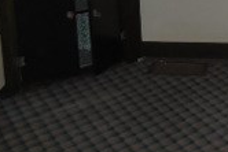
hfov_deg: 18.7
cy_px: -74
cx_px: 266
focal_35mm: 104
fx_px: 659
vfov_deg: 12.6
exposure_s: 1/25
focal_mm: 4.6
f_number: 3.5
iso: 280
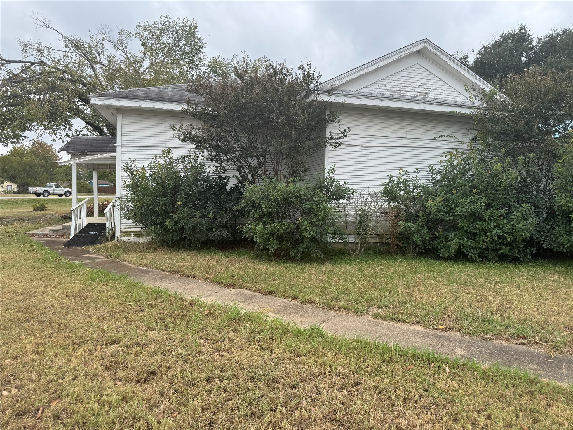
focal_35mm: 24
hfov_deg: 71.6
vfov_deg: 56.8
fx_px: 397
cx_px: 286
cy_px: 215
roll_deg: -1.5
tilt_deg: -2.8
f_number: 1.78
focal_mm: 6.76
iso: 80
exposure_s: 1/1042
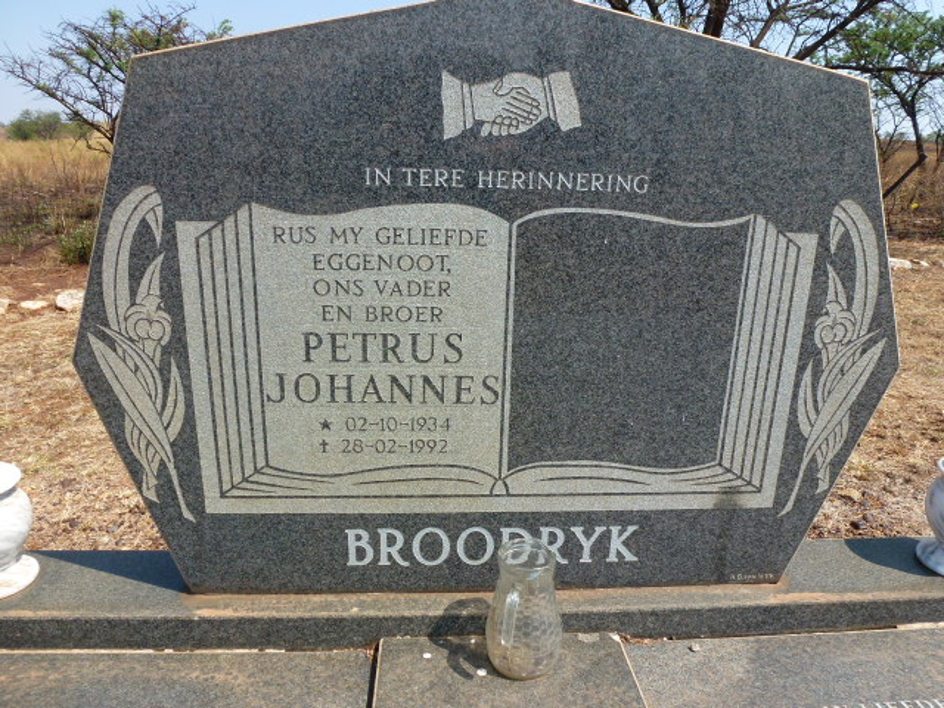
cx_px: 472
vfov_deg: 56.8
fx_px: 654
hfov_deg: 71.6
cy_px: 354
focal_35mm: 24
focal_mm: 4.3
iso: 100
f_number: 4
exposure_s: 1/500
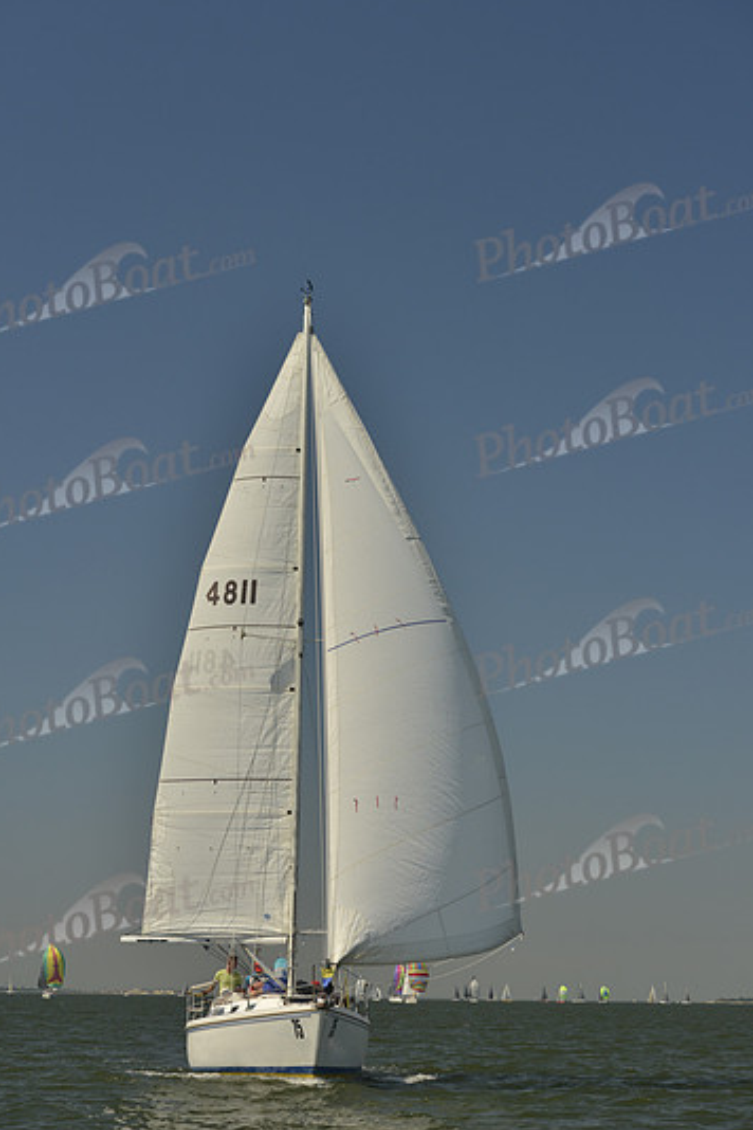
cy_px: 563
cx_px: 365
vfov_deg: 26.7
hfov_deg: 17.9
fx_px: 2384
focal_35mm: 76
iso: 200
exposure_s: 1/800
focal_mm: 70
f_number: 7.1
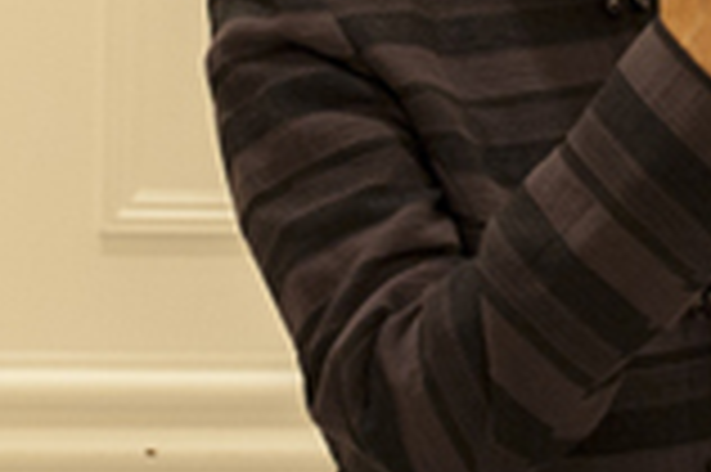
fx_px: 2802
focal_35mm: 142
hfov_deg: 14.1
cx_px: 783
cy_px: -198
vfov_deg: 9.4
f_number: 5.6
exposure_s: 1/100
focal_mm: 35
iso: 720
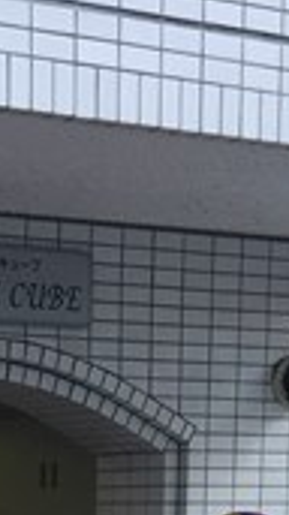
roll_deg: -0.2
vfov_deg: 17.2
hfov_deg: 10.8
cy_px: 804
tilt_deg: -9.6
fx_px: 1514
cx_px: -6
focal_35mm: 111
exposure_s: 1/40
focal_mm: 4.15
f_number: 2.2
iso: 32
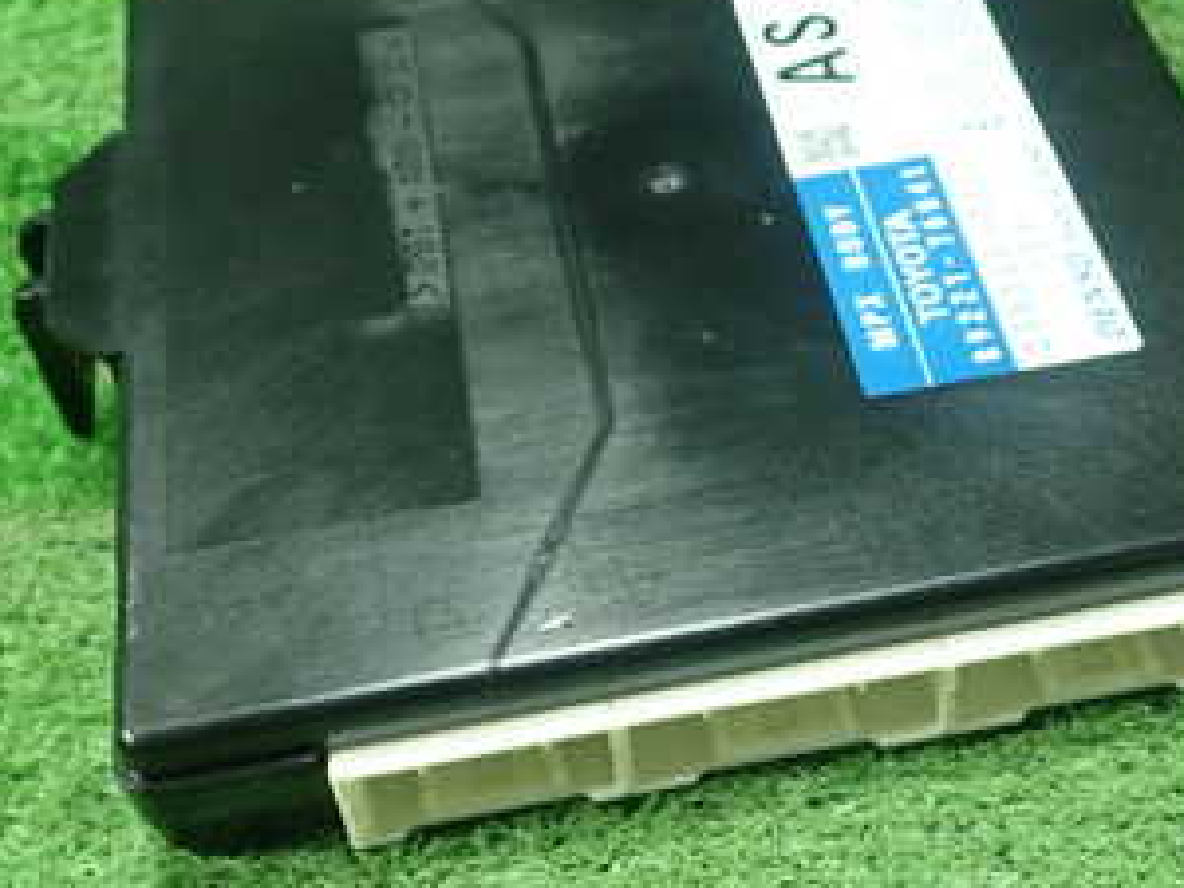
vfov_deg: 24.4
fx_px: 2052
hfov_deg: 32.1
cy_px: 481
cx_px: 718
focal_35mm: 60
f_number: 2.3
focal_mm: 5.5
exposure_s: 1/125
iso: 640
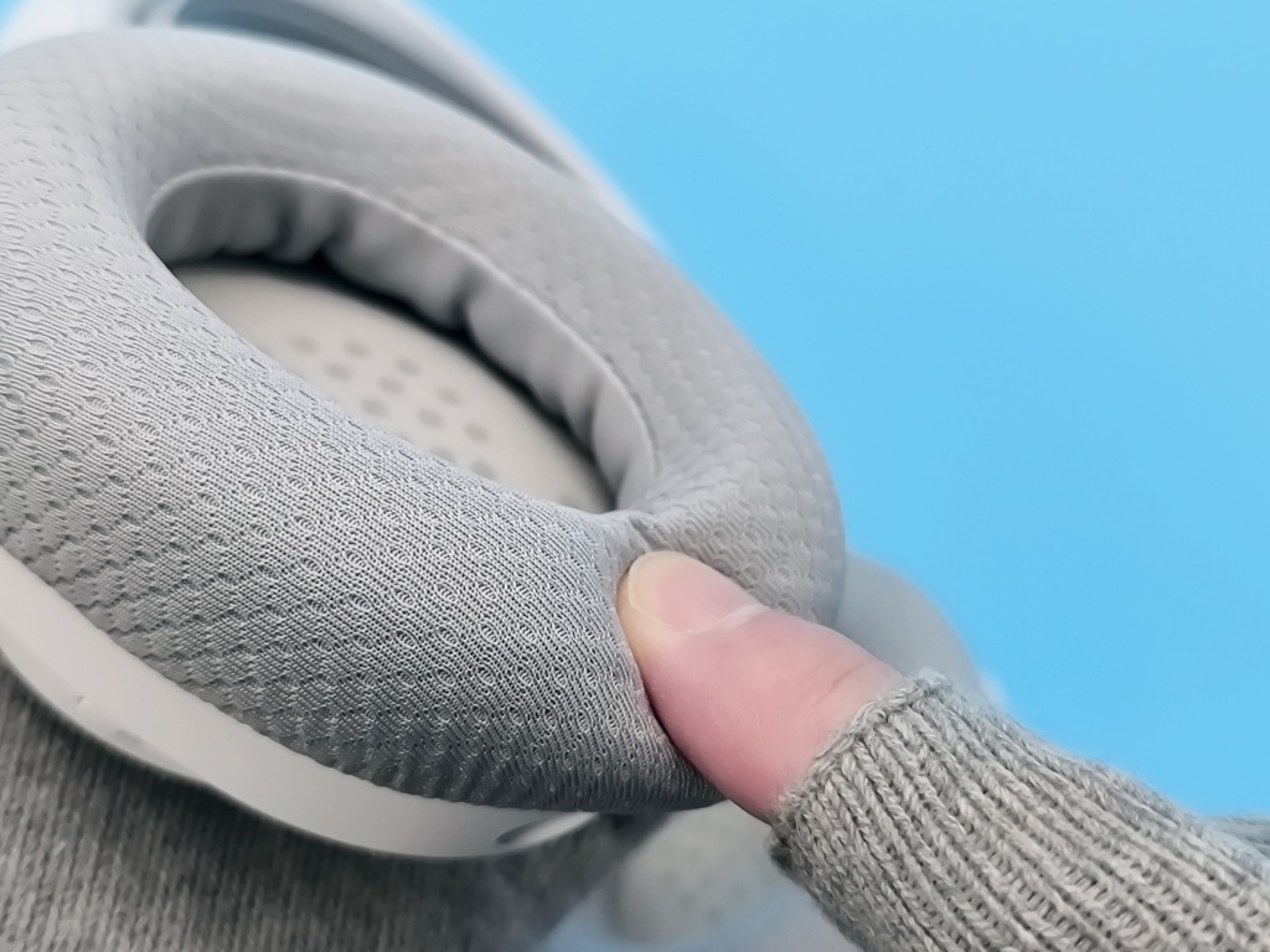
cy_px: 476
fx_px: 1541
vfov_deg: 34.3
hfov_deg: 44.8
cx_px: 635
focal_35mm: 42
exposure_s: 1/100
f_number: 1.65
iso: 200
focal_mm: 6.14
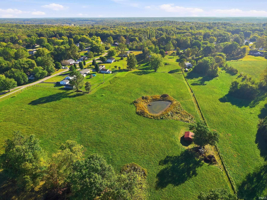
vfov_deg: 56.8
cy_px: 100
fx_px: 185
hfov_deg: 71.6
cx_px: 134
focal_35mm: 24
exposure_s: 1/4000
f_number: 1.8
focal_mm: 8.7
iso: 330
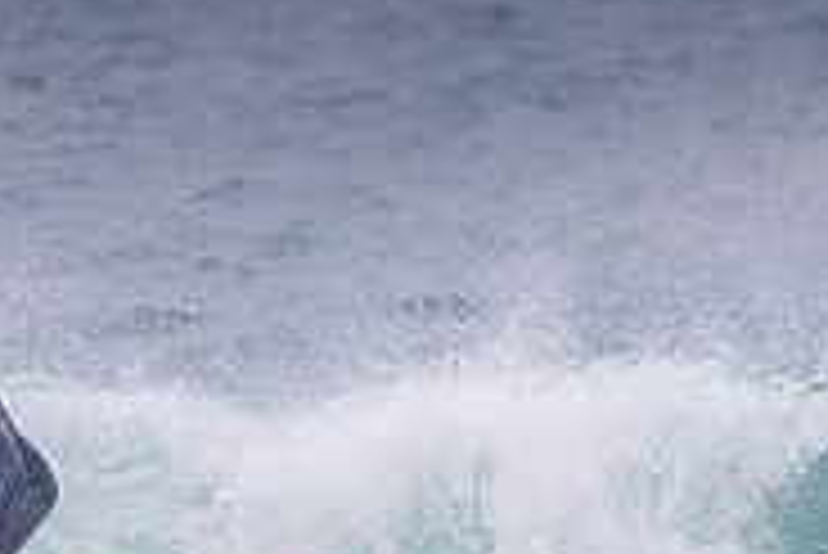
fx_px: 45160
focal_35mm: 1962
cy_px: 626
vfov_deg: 0.7
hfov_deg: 1.1
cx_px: -102
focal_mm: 500
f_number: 5.6
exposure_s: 1/2000
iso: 720
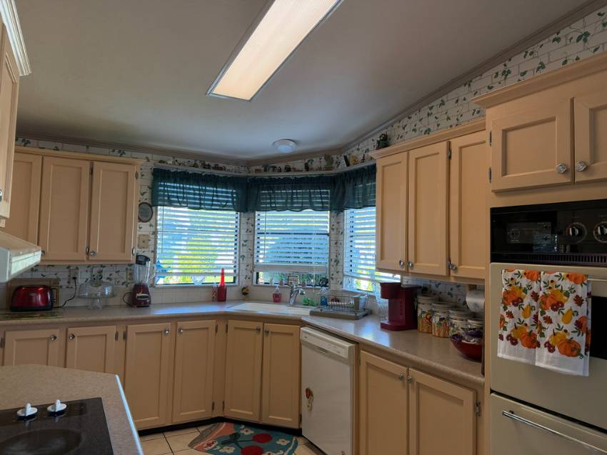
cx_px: 304
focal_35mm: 24
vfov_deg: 56.8
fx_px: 421
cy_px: 228
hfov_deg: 71.6
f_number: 1.78
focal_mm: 6.76
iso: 200
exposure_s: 1/168
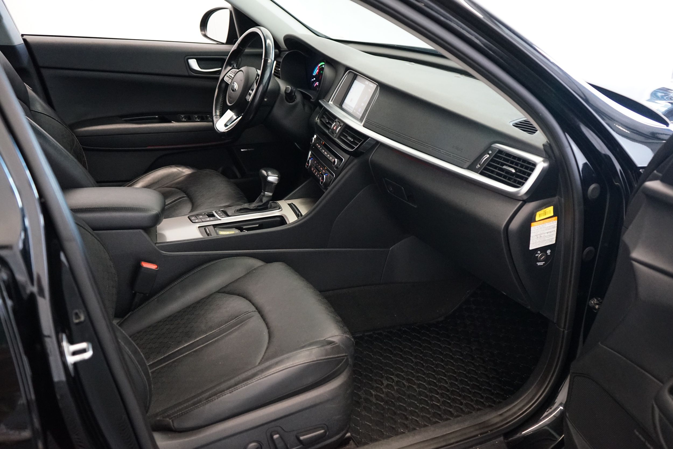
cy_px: 224
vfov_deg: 40.0
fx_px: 617
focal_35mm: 33
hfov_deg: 57.2
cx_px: 336
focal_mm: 33
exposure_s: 1/160
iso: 4000
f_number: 4
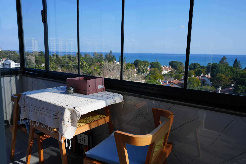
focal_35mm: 28
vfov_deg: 46.4
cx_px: 123
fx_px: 191
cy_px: 82
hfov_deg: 65.5
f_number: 6.3
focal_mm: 28
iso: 100
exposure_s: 1/100
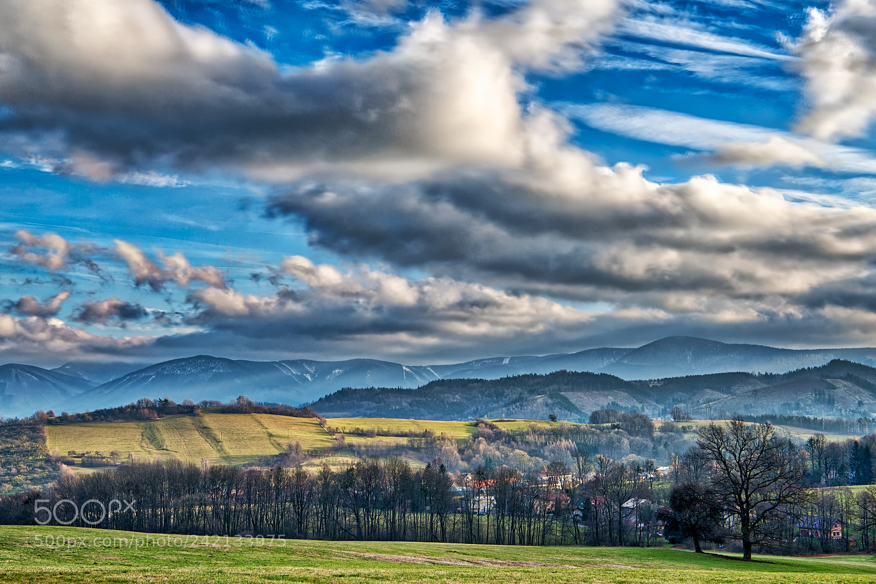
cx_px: 438
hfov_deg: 39.6
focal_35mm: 50
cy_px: 292
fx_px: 1216
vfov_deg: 27.0
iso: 64
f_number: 8
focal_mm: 50
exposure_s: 1/100
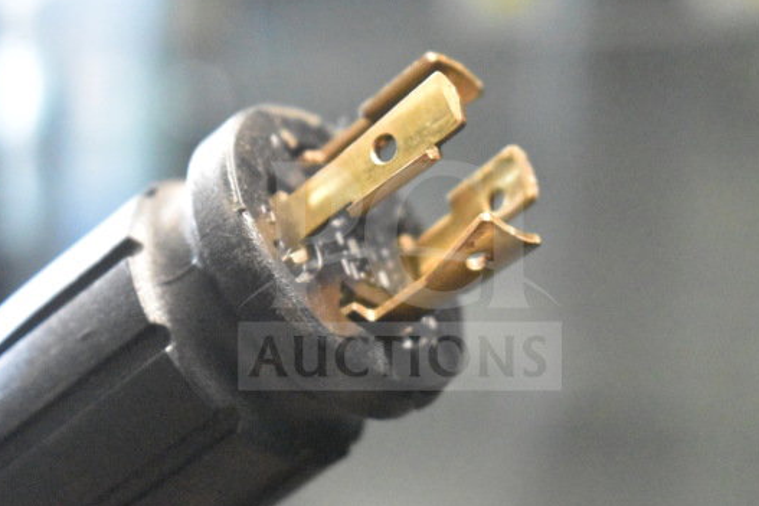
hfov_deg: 21.3
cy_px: 276
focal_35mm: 96
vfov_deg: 14.3
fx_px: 2014
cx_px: 399
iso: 22800
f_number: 5.6
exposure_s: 1/100
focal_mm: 55
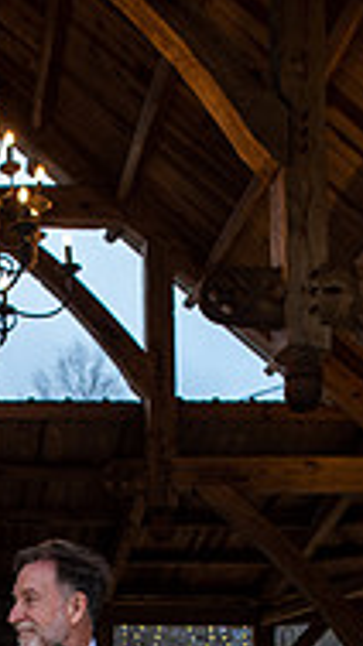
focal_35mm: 60
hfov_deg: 19.3
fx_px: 1029
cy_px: 731
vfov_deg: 30.7
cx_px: -27
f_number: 3.5
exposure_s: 1/200
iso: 640
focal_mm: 24
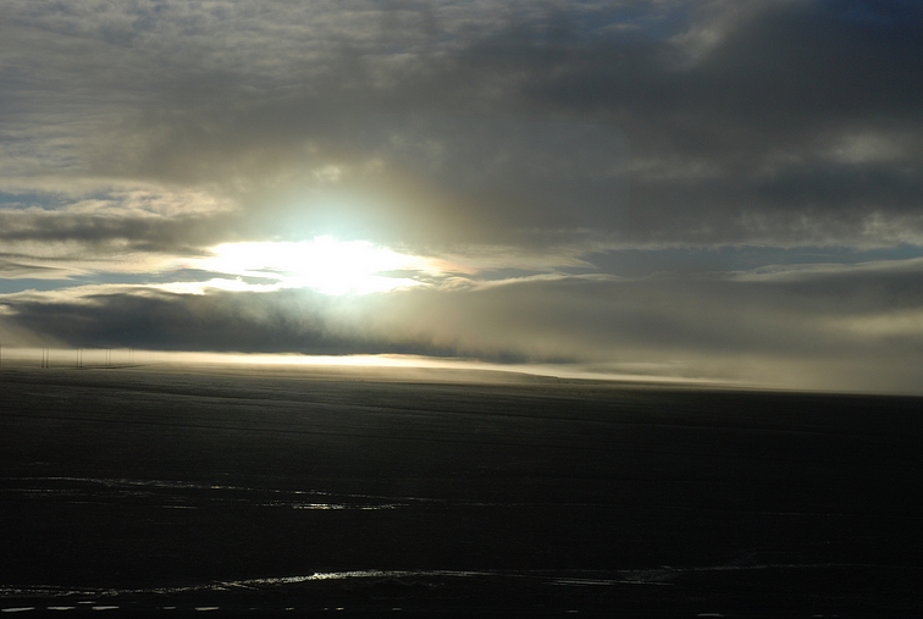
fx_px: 1875
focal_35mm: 73
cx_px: 477
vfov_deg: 18.7
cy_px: 320
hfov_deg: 27.7
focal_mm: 46
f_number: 10
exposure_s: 1/800
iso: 200
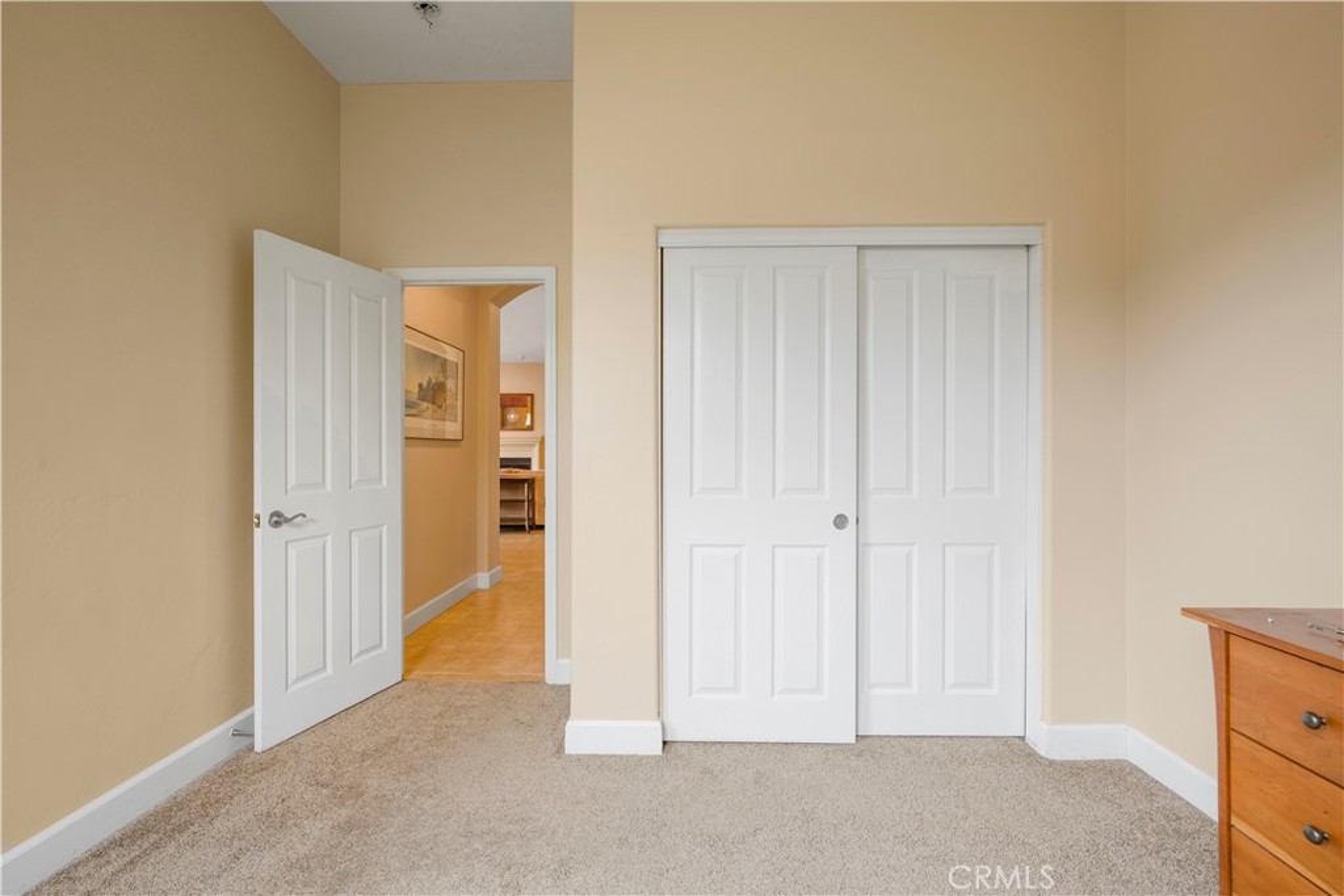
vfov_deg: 70.5
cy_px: 448
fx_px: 635
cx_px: 672
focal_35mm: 17
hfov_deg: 93.3
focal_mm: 17
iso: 640
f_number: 7.1
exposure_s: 1/13
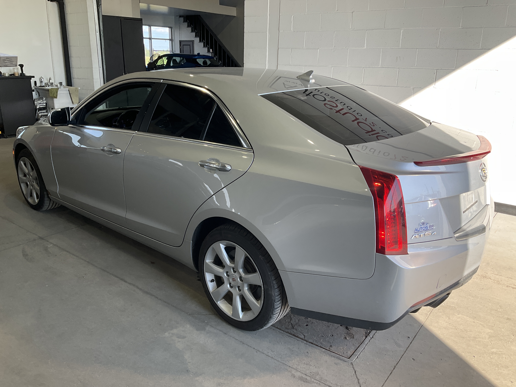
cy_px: 194
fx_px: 432
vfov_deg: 48.2
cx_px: 258
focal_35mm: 29
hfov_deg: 61.7
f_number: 1.8
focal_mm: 3
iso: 20
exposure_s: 1/215
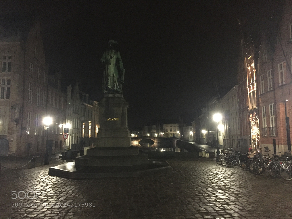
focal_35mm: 29
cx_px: 146
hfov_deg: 61.7
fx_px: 245
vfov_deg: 48.2
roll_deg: +0.3
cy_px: 110
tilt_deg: +6.4
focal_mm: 4.15
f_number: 2.2
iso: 800
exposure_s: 1/17
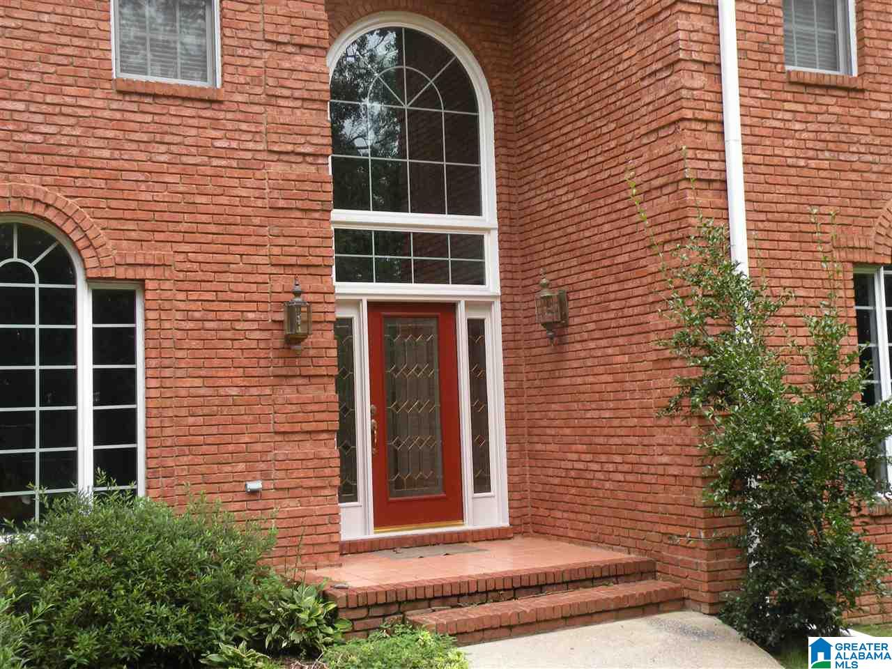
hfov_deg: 44.8
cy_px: 334
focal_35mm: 42
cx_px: 446
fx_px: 1082
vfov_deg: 34.3
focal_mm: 7.4
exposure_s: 1/66.1
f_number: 3.5
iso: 64
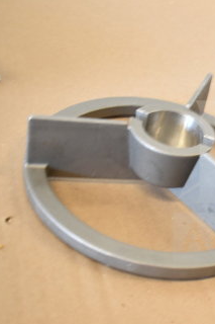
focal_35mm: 63
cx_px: 286
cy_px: 181
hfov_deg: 19.7
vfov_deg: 31.9
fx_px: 565
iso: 900
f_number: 3.8
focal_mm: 22
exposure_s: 1/30
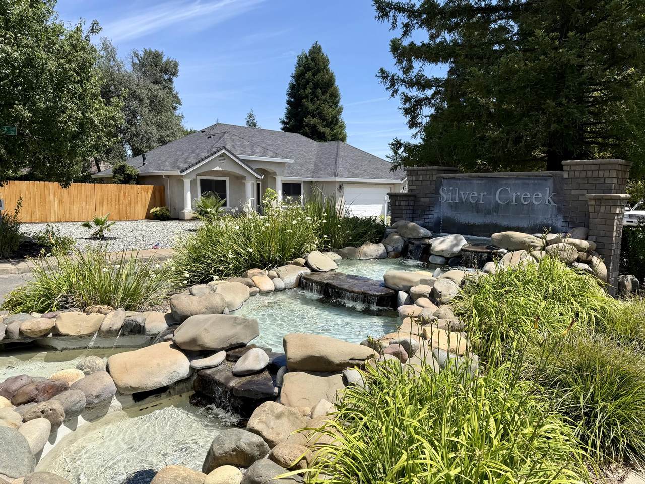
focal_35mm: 24
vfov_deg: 56.8
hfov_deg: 71.6
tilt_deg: -6.6
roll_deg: -0.7
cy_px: 242
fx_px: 447
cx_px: 322
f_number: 1.78
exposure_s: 1/4405
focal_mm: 6.76
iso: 80
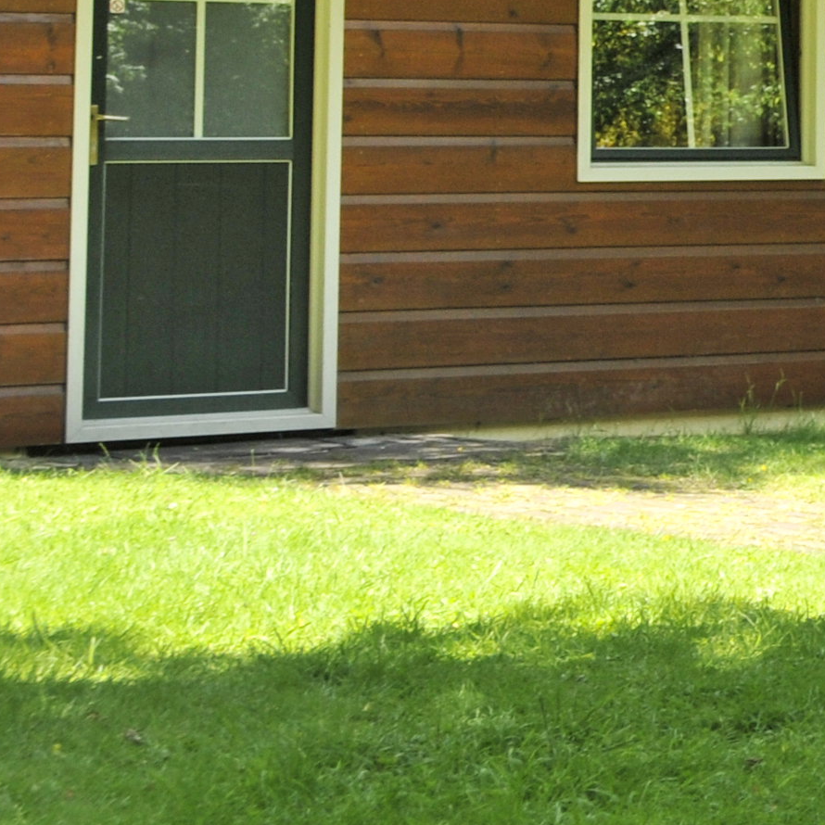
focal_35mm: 135
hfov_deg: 11.4
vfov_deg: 12.6
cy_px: -226
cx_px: 1757
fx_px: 3640
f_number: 6.3
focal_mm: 22
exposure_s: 1/160
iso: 250
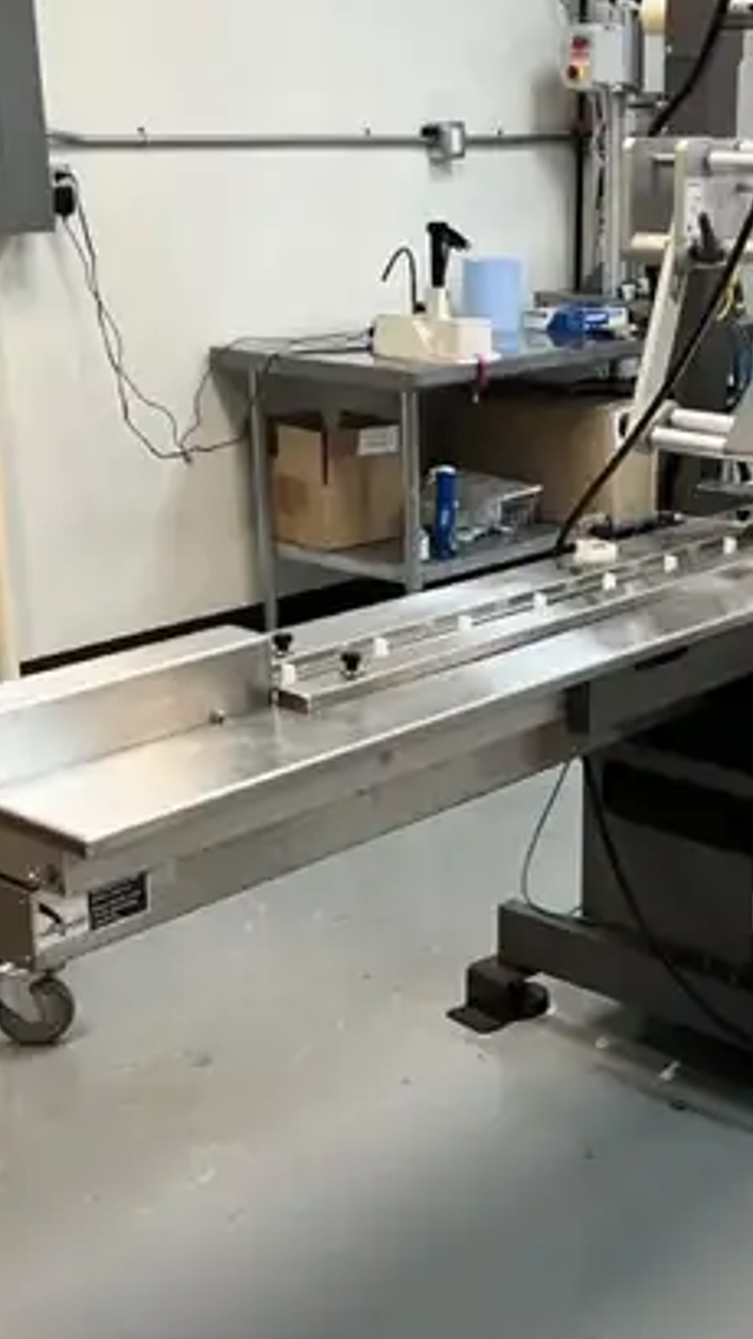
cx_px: 627
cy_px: 717
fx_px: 1846
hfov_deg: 22.7
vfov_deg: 39.8
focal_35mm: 52
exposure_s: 1/120
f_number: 1.5
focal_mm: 5.7
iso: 100
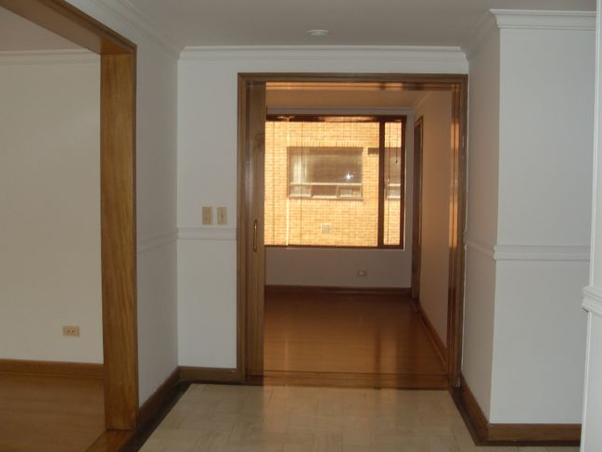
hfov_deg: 49.0
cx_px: 303
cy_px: 225
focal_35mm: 38
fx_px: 661
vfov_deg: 37.7
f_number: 2.8
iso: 100
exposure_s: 1/45
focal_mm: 6.3
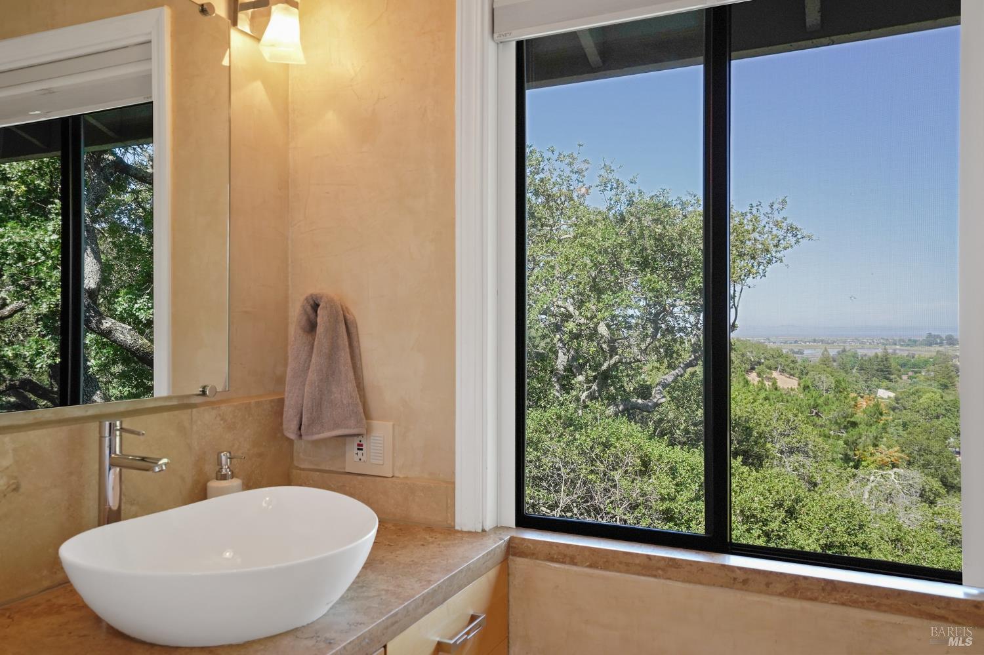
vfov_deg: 47.9
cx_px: 492
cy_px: 328
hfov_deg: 67.4
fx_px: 738
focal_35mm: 27
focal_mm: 27
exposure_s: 1/20
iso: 1250
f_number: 8
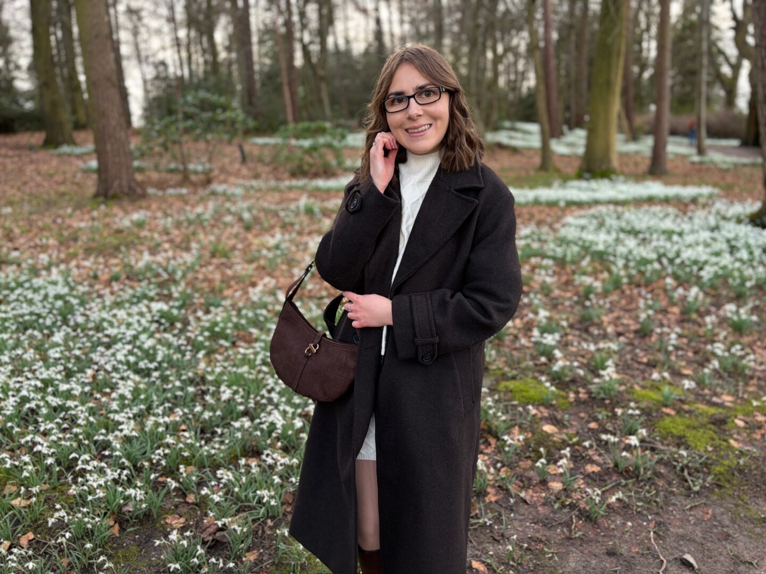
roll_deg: +0.2
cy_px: 287
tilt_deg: -10.7
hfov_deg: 67.3
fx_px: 575
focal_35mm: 26
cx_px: 383
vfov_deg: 53.1
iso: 50
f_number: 1.6
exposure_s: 1/170
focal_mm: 5.96
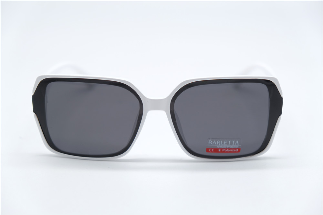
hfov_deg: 29.3
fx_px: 619
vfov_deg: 19.7
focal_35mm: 69
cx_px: 162
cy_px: 108
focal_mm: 46.3
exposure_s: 1/160
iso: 160
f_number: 4
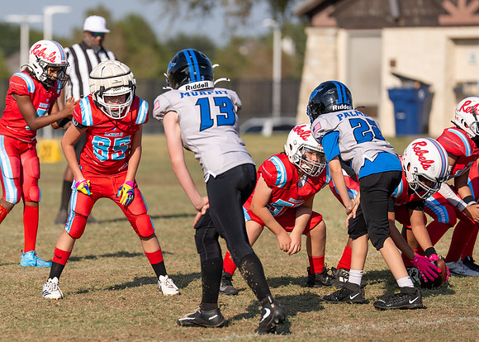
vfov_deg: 4.8
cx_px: 119
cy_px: 181
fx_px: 4086
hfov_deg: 6.7
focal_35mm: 300
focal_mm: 200
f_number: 3.2
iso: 125
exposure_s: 1/3200
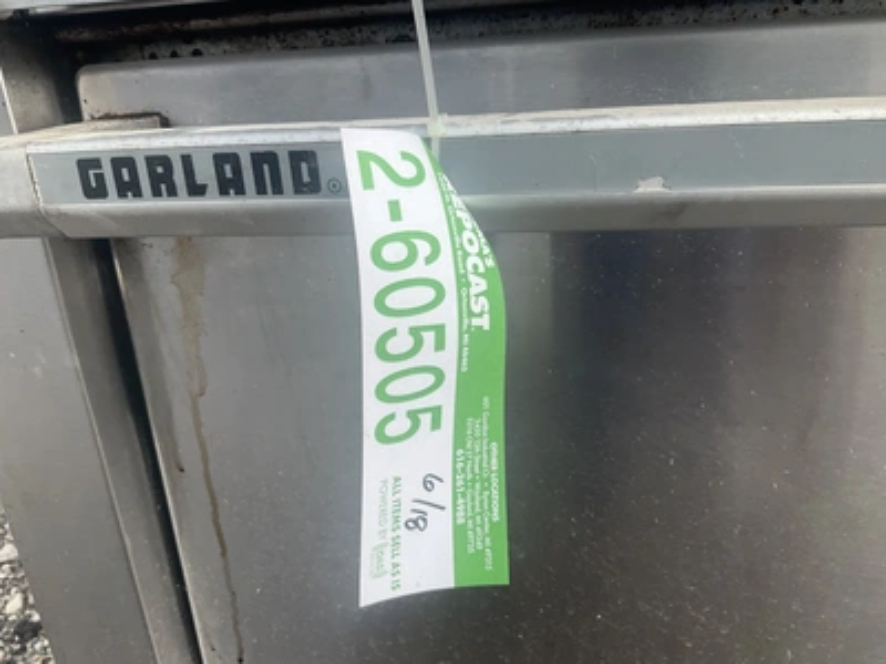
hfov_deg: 61.7
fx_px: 742
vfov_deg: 48.2
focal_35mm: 29
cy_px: 332
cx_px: 443
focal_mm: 3
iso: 25
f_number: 1.8
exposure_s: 1/978
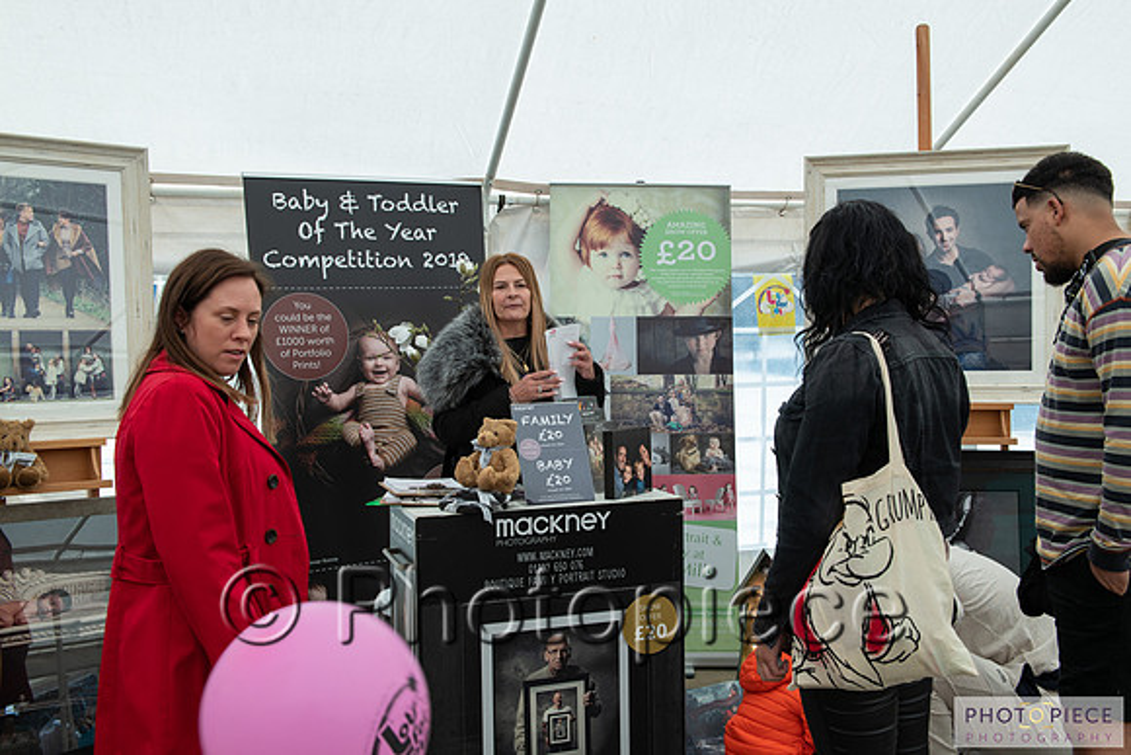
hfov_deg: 56.6
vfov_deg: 39.5
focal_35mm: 33
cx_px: 580
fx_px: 1050
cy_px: 378
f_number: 6.3
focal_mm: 32
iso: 64
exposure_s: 1/80
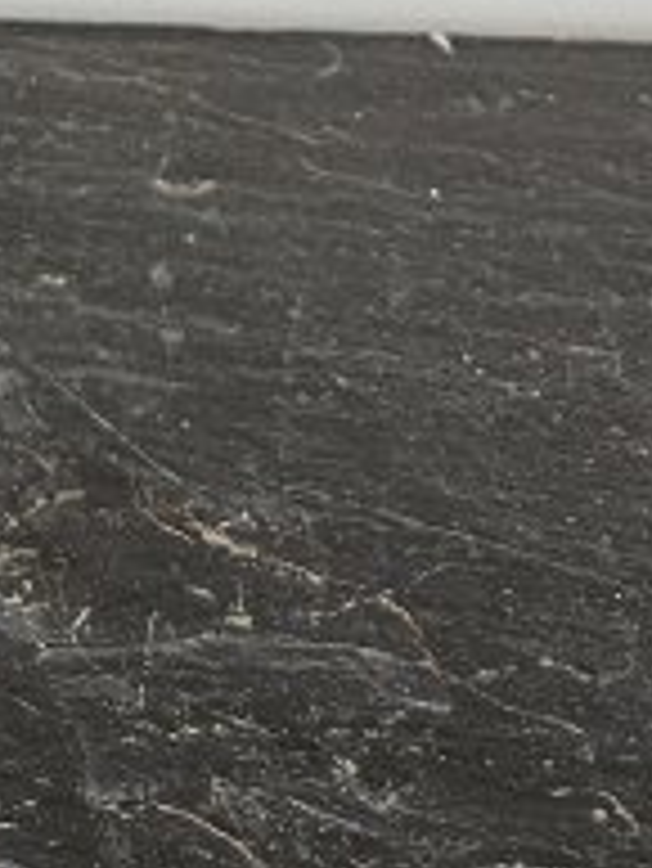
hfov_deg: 9.7
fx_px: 3587
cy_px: -1363
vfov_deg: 11.1
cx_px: -625
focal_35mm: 143
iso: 100
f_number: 1.8
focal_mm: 5.4
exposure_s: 1/100
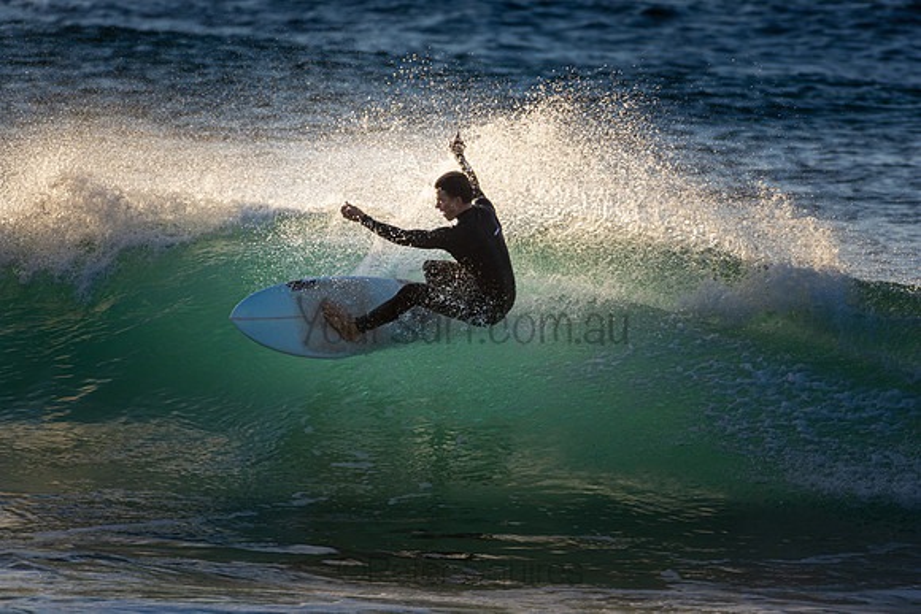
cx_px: 460
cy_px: 307
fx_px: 19191
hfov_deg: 2.7
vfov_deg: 1.8
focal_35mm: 750
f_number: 5.6
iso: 220
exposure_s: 1/640
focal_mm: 500
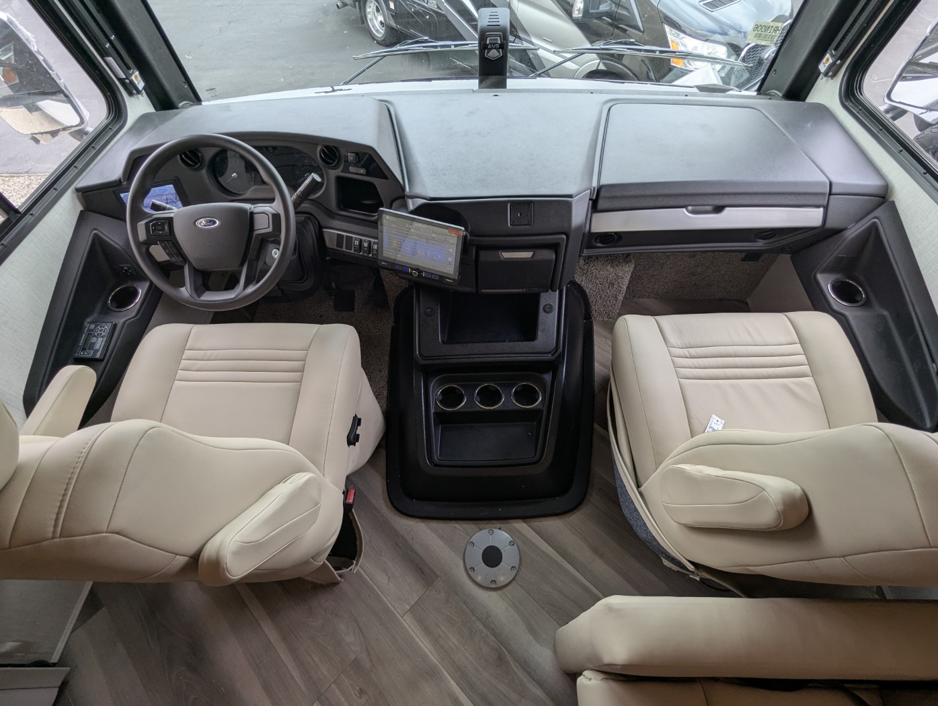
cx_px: 469
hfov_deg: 94.4
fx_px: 434
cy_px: 353
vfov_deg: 78.2
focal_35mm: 16
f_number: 2.2
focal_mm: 2.35
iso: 48
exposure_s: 1/154
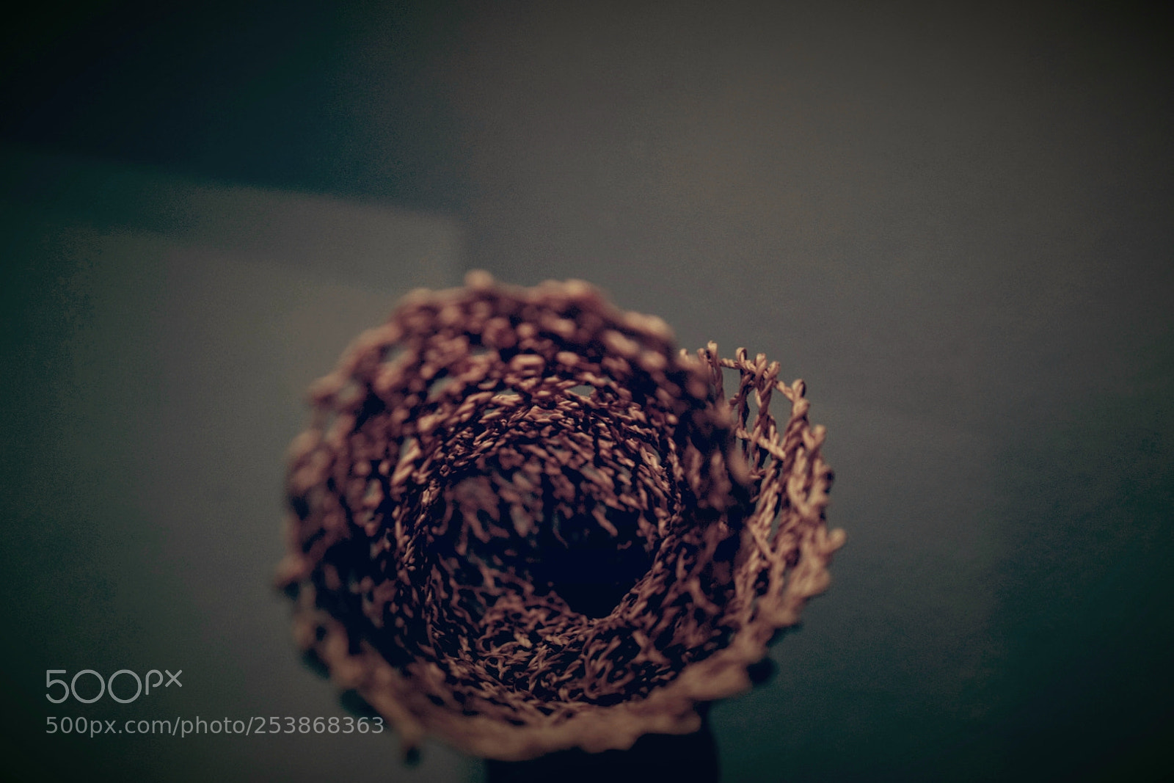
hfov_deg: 46.4
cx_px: 587
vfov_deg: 31.9
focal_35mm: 42
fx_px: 1370
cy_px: 392
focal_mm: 28
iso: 640
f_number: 2.8
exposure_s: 1/60
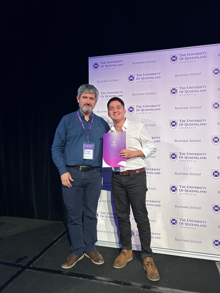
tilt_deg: -1.4
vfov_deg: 67.3
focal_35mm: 26
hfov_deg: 53.1
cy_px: 146
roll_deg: -1.2
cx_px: 110
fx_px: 220
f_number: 1.5
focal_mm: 5.7
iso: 125
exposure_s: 1/51
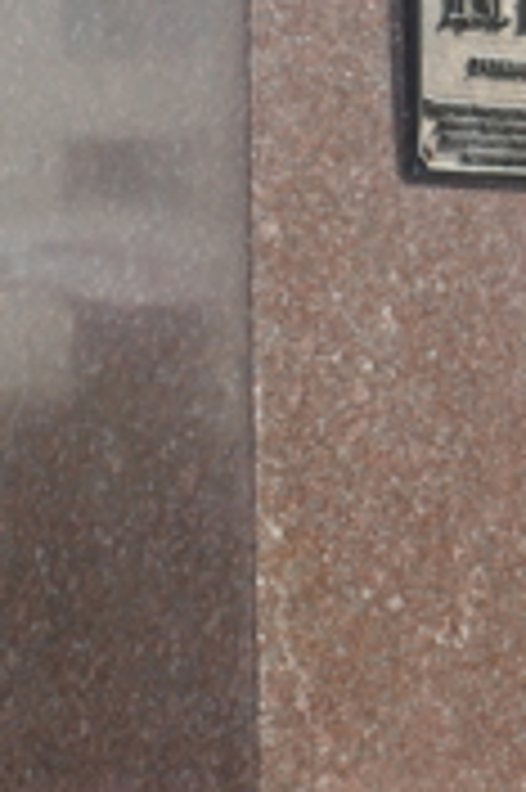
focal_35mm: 192
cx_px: 1250
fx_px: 4216
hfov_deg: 6.8
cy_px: 302
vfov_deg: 10.7
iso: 125
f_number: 3.2
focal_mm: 16.24
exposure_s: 1/640
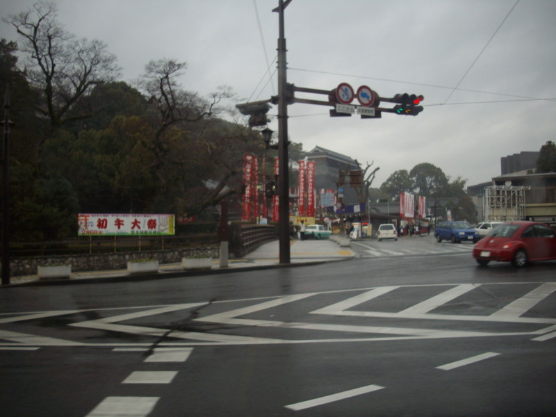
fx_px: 594
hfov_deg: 50.1
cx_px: 278
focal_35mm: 37
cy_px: 208
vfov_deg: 38.7
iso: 83
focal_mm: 6.2
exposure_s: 1/125
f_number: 2.8
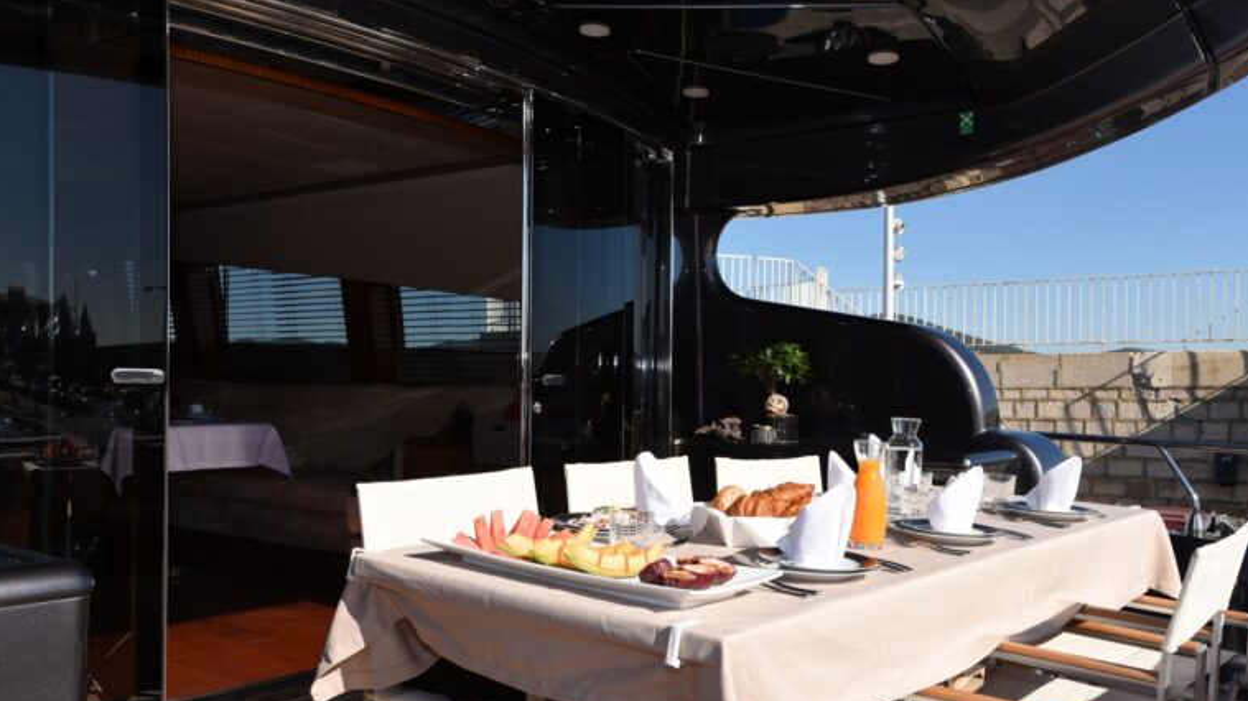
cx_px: 627
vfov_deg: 34.6
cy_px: 406
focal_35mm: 34
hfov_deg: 58.0
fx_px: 1125
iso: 100
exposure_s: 1/160
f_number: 11
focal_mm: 32
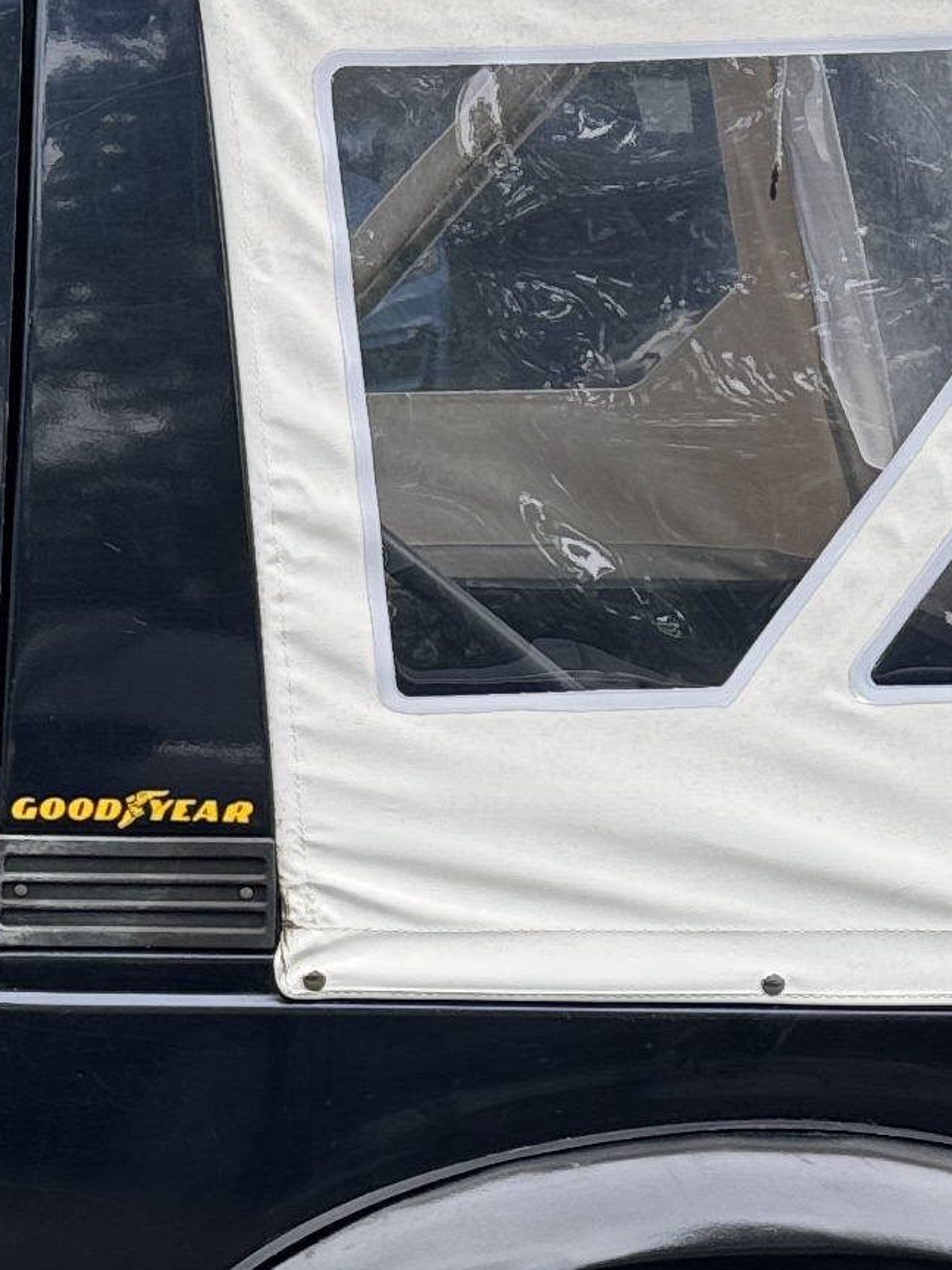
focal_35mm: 112
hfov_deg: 12.3
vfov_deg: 17.6
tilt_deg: -7.6
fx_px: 4107
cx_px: -677
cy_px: 586
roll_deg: -0.1
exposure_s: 1/539
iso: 80
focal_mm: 6.76
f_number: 1.78
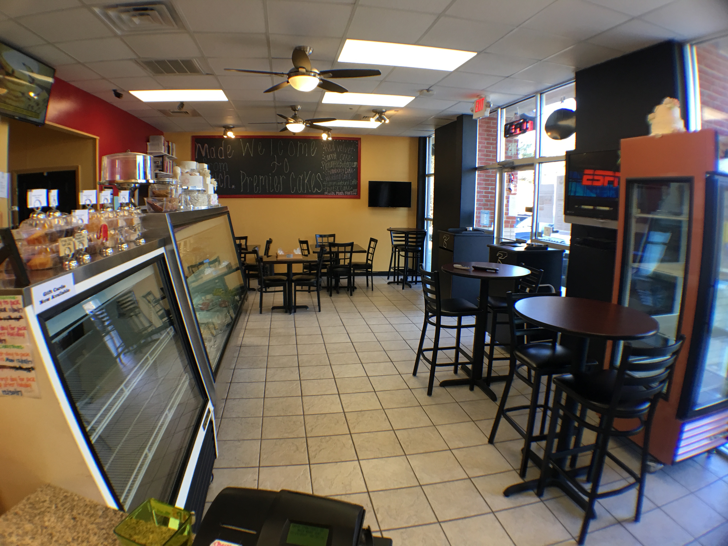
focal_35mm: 29
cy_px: 273
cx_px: 364
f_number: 2.2
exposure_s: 1/30
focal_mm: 4.15
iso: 32
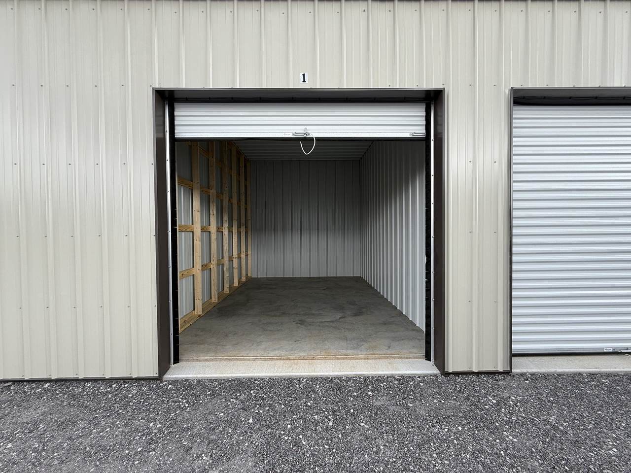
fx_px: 255
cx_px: 316
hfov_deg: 102.1
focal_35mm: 14
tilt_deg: -0.6
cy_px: 236
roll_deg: +0.5
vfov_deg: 85.7
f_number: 2.2
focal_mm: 2.22
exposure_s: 1/111
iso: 50
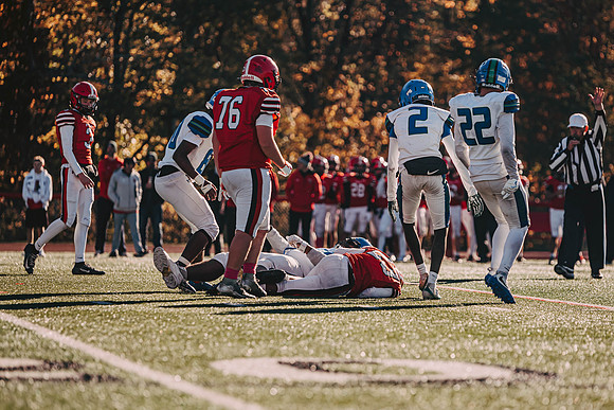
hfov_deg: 10.1
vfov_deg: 6.7
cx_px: 348
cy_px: 239
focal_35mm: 204
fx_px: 3482
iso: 250
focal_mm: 175
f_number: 3.2
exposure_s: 1/2000
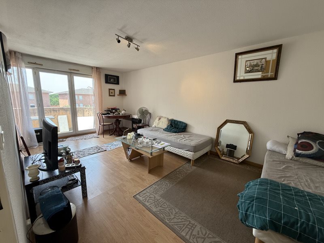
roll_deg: -1.8
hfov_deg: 102.1
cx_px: 162
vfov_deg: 85.7
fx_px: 131
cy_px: 122
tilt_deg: -9.5
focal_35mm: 14
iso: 80
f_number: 2.2
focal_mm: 2.22
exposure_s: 1/100
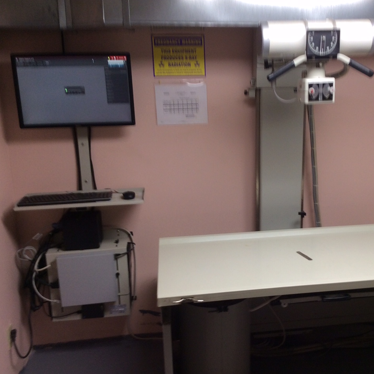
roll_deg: +1.3
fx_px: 464
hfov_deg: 43.4
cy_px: 186
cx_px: 241
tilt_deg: -8.9
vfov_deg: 43.9
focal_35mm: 38
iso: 40
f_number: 2.4
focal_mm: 3.3
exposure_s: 1/30
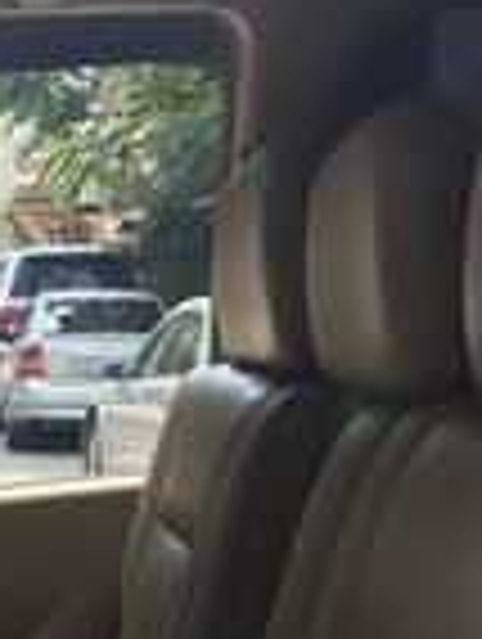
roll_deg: -0.3
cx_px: -266
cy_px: 1089
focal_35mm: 101
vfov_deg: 16.7
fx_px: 1870
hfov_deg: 13.7
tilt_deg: -23.7
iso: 25
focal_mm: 4.15
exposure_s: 1/122
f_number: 2.2
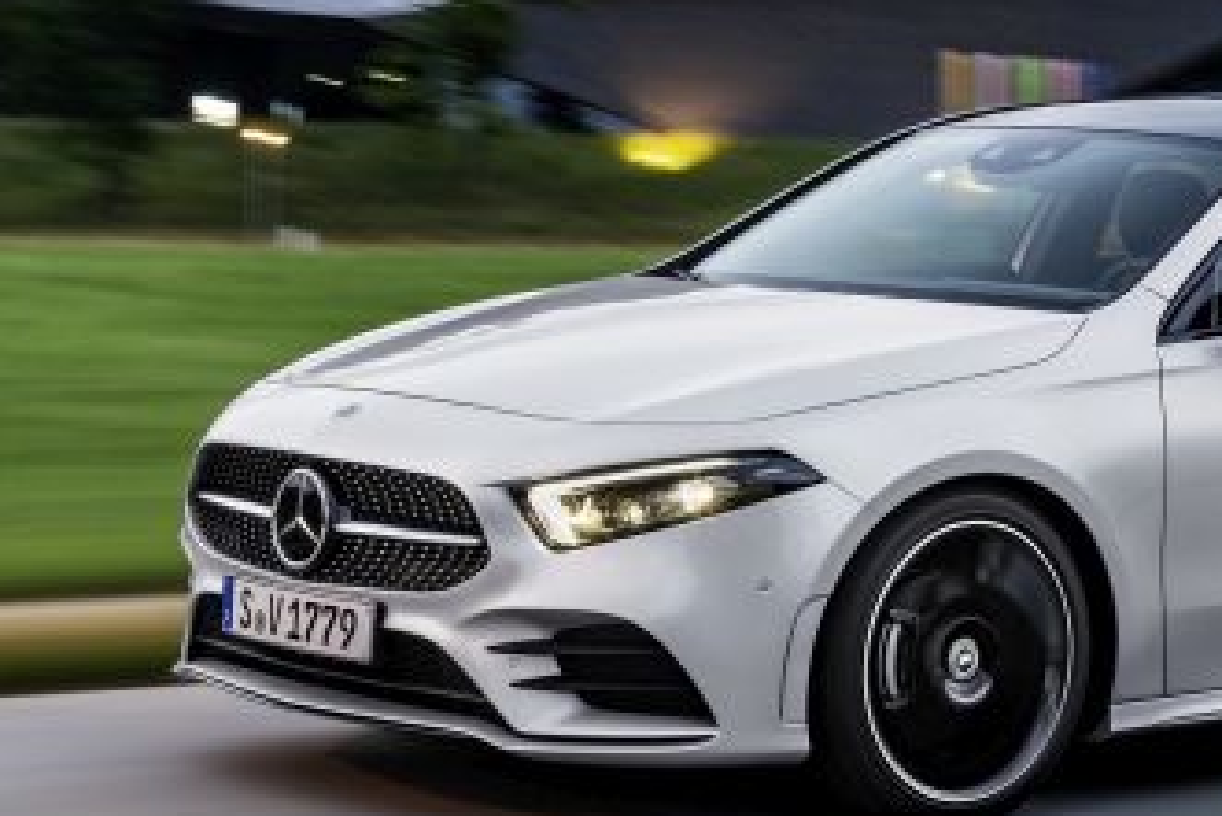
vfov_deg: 11.7
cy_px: 83
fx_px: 3939
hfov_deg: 17.4
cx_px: 1034
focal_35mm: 116
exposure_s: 3
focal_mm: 48
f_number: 16
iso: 100
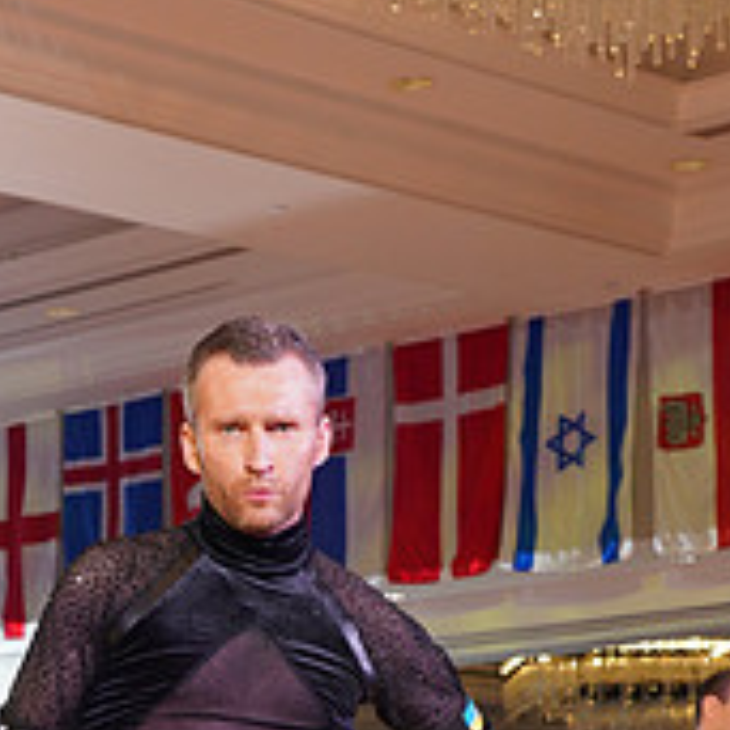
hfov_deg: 14.0
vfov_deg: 13.6
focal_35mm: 124
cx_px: 96
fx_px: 2959
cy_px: 931
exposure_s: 1/160
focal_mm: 43
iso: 1600
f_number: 5.6
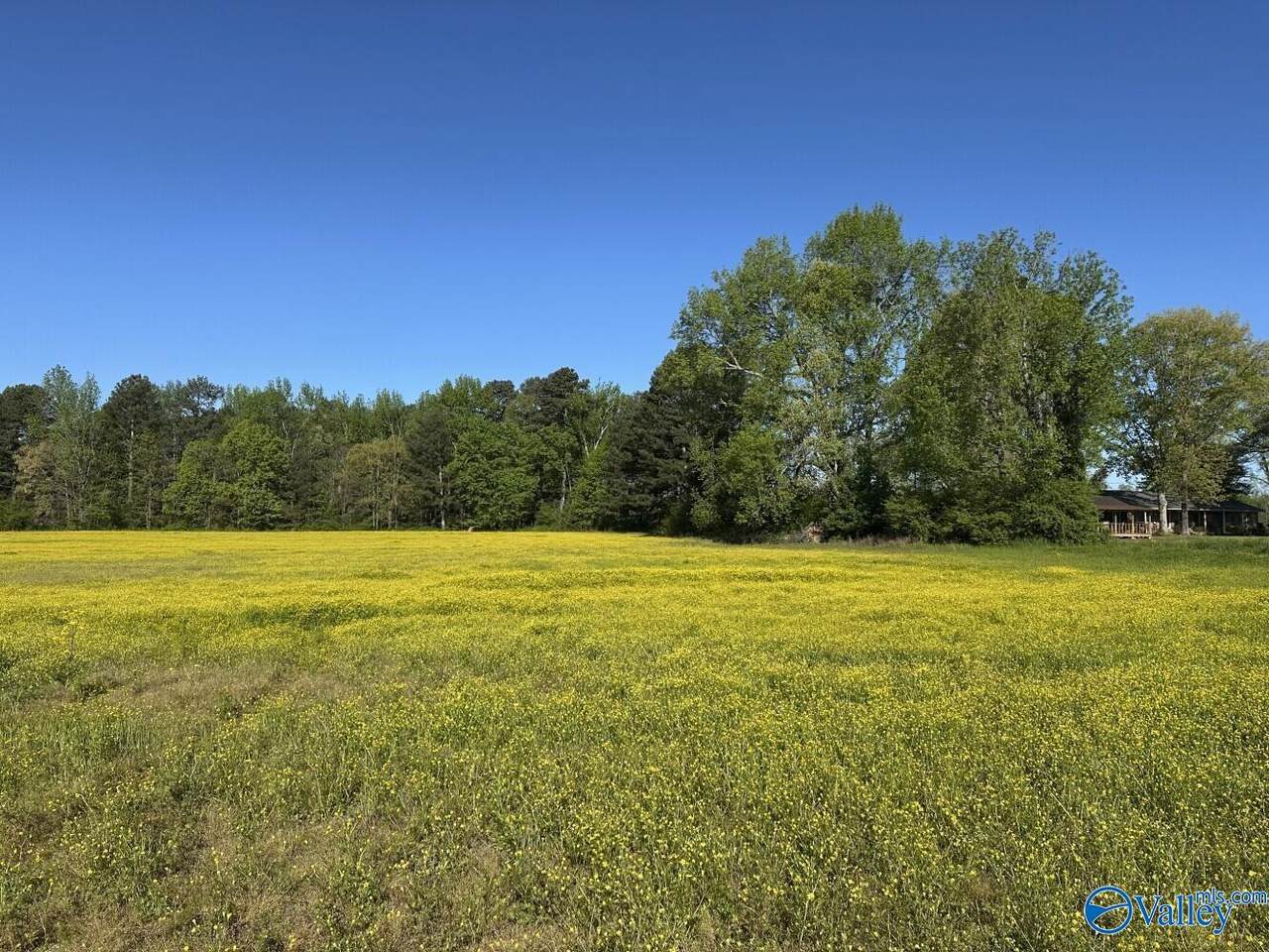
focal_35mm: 24
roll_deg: -0.4
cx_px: 634
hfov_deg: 71.6
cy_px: 476
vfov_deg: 56.8
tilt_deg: +2.8
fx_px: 880
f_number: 1.78
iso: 80
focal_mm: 6.86
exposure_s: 1/4762
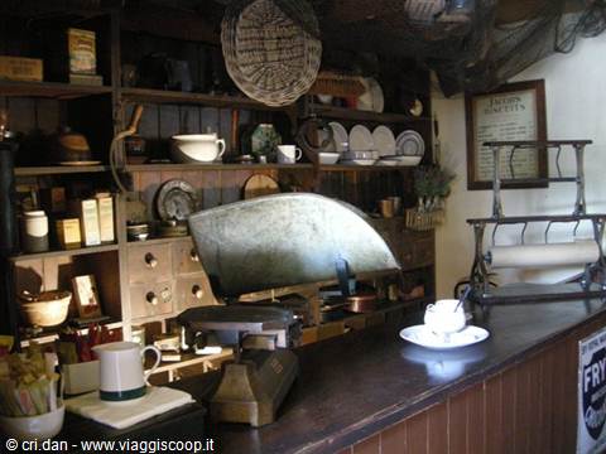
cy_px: 227
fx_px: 630
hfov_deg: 51.4
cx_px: 303
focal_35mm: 36
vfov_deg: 39.7
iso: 671
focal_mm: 7.5
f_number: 2.7
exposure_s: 1/8
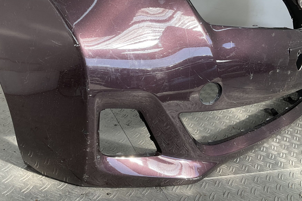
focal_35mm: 44
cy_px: 69
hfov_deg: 44.4
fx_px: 369
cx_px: 133
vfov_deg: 30.3
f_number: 1.8
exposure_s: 1/307
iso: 16
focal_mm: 3
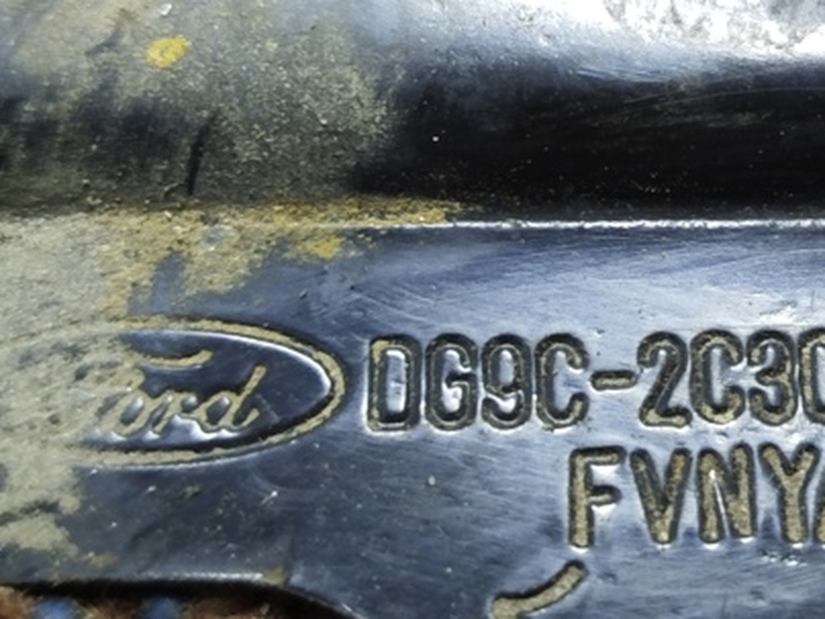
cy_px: 131
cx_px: 647
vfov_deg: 19.2
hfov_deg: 25.3
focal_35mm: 76
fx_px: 1811
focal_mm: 5.31
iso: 640
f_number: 1.7
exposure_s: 1/33
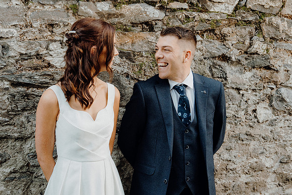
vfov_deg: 21.6
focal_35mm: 63
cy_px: 98
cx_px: 146
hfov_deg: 31.9
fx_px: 511
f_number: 3.5
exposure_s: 1/200
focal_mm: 42
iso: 1000
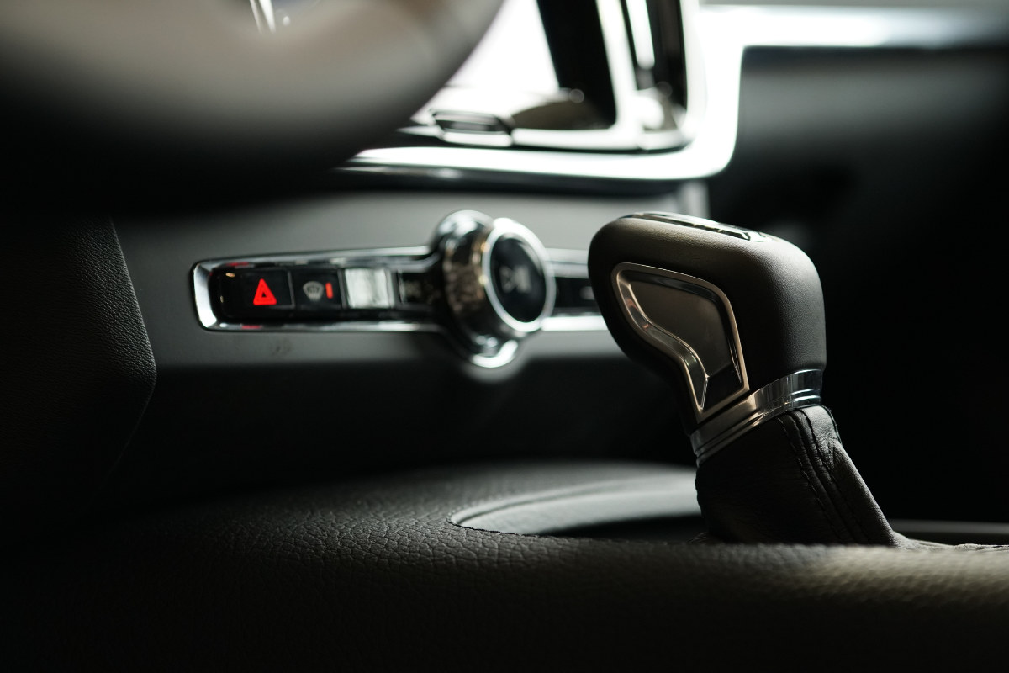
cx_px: 504
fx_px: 2522
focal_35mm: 90
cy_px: 336
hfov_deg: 22.6
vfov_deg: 15.2
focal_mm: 60
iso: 800
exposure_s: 1/50
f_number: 2.8
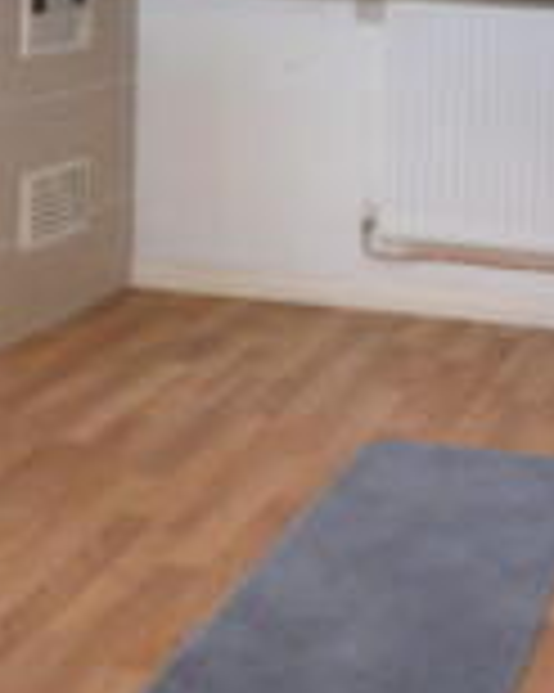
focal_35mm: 60
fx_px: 1231
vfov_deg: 28.4
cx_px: 678
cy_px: -79
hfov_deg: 23.1
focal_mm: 10
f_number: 4
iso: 640
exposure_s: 1/60
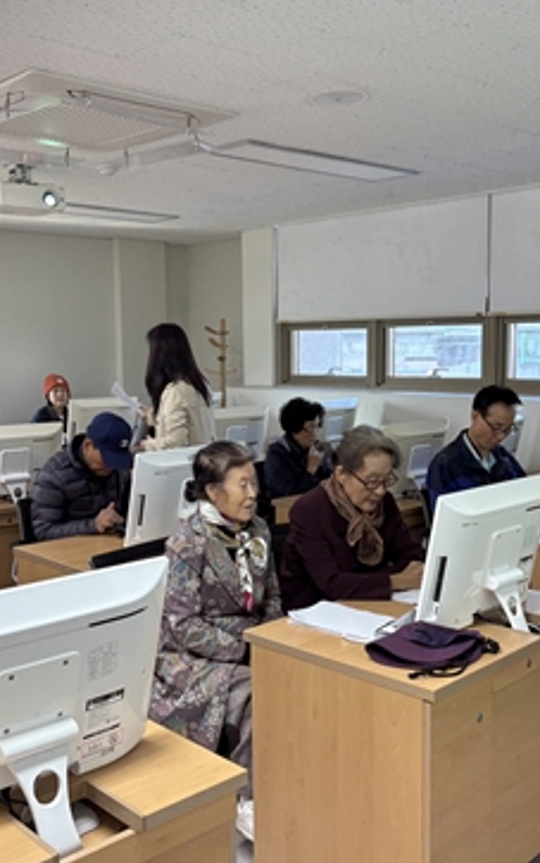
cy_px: 439
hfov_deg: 33.5
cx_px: 226
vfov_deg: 51.5
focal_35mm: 38
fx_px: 894
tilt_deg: -5.9
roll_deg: +0.9
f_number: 1.6
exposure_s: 1/60
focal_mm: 5.96
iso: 64
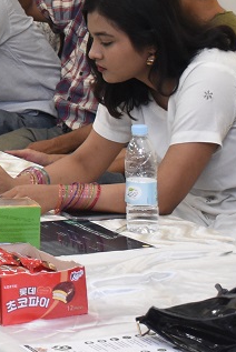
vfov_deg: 11.9
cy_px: -38
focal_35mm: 170
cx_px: -205
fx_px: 1668
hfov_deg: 7.8
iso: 1250
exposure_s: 1/125
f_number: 4
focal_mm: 30
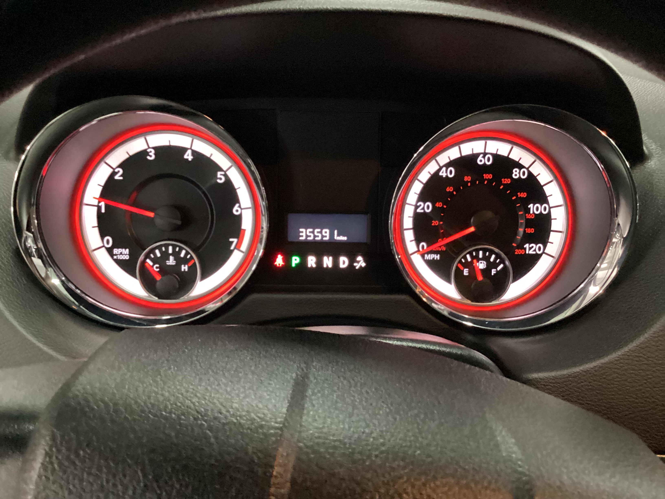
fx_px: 596
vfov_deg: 45.4
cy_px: 250
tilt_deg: -31.7
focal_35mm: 31
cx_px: 332
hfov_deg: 58.4
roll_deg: -2.4
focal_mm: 3.3
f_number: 2.4
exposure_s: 1/30
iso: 640
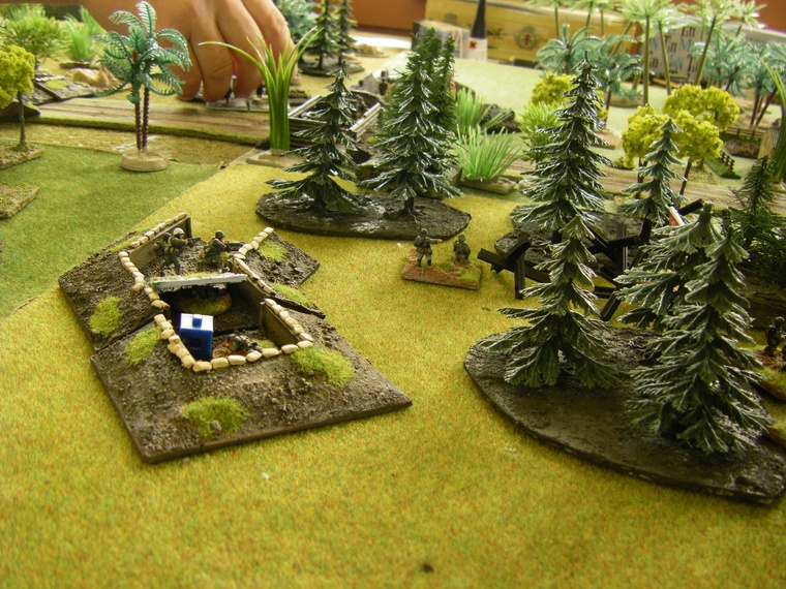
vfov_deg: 37.7
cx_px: 393
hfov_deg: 49.0
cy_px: 294
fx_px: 863
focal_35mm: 38
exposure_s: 1/50
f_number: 3.5
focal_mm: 6.3
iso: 250
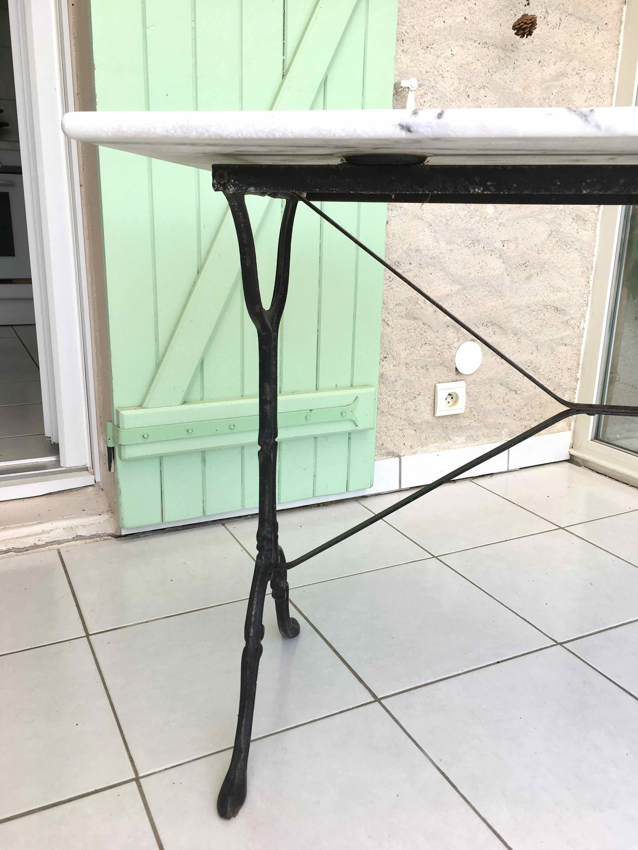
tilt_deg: -18.1
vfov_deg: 61.7
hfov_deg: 48.2
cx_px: 319
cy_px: 425
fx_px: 713
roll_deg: -1.5
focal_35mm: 29
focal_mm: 4.15
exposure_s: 1/346
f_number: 2.2
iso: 25
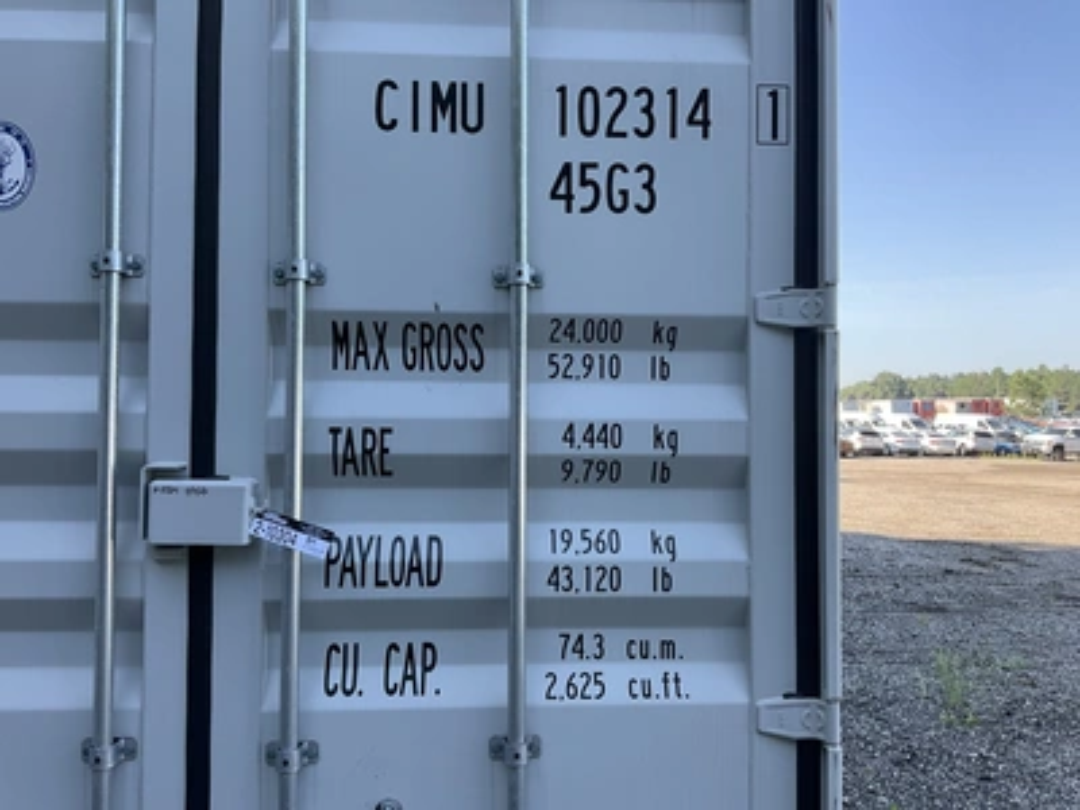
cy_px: 405
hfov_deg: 61.7
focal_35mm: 29
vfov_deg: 48.2
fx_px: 905
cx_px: 540
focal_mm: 3
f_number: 1.8
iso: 25
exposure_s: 1/248
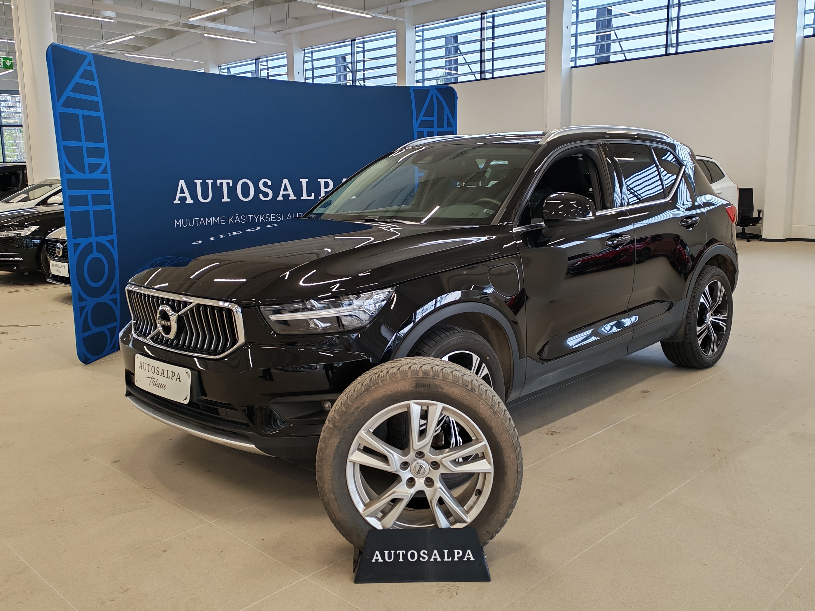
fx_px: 777
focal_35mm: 33
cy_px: 306
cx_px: 408
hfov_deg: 55.4
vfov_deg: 42.9
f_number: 1.9
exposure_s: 1/100
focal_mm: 6.12
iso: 100
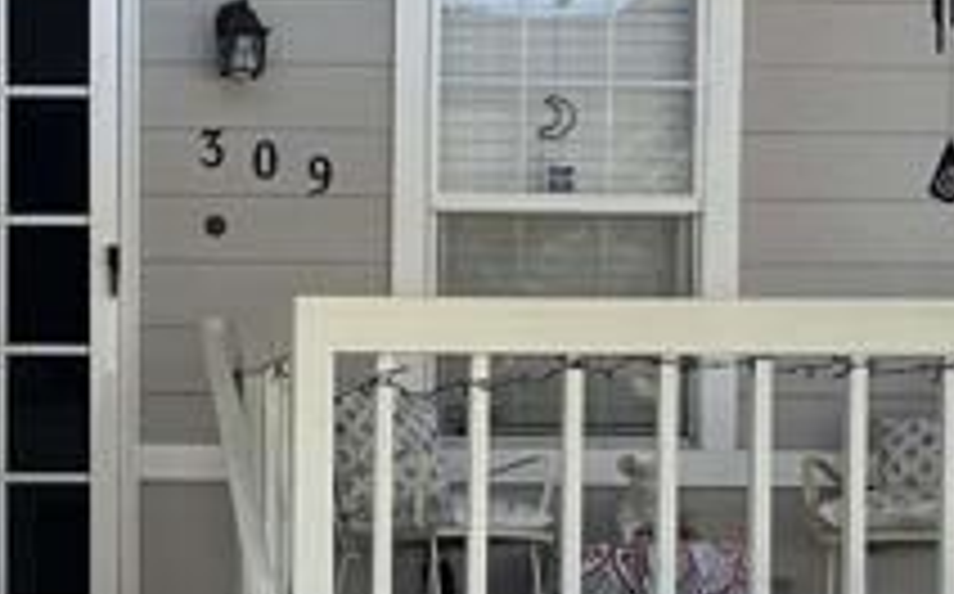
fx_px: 3195
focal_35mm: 123
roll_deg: -0.4
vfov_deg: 10.5
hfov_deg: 16.5
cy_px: 594
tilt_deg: +0.4
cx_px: -104
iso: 80
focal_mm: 6.86
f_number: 1.78
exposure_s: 1/791
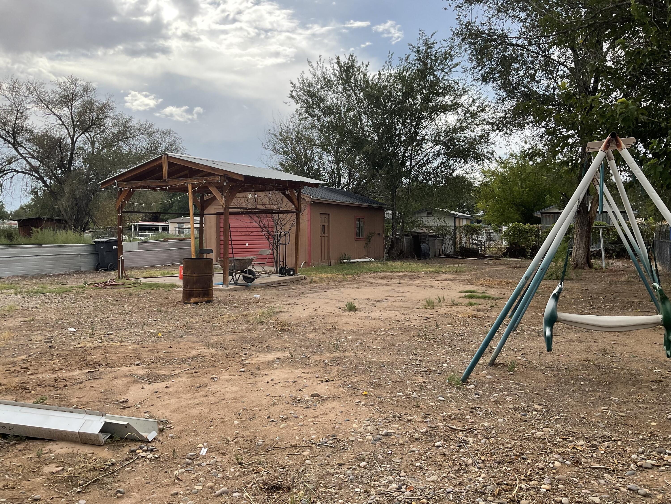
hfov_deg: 61.7
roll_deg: -0.6
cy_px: 252
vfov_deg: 48.2
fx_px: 562
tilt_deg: -2.0
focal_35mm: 29
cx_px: 336
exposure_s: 1/1250
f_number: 1.8
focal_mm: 3
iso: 16
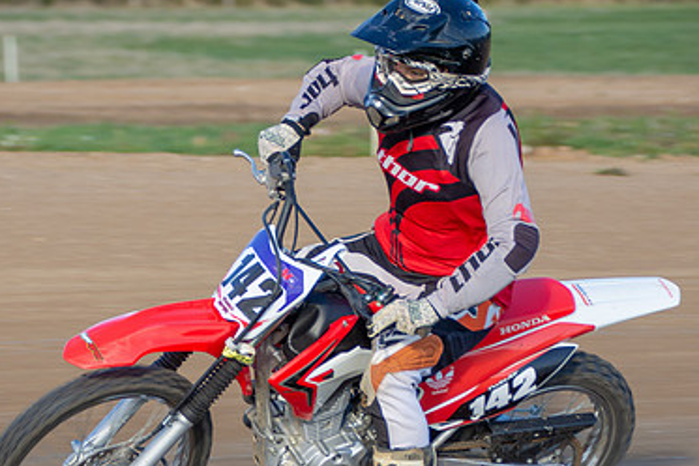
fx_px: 4759
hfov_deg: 8.4
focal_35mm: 245
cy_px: 280
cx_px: 255
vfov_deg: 5.6
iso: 200
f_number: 6.3
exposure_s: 1/400
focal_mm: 105
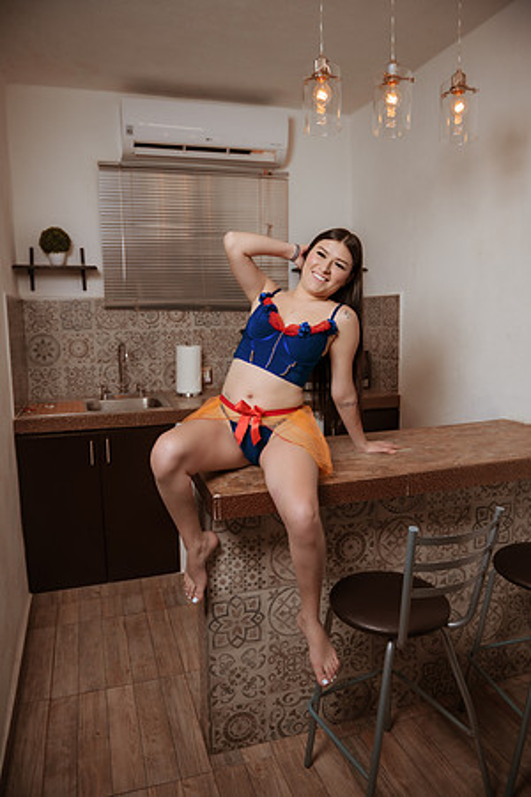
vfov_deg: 73.7
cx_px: 266
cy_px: 398
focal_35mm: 24
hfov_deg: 53.1
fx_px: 531
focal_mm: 24
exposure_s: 1/200
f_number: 2.8
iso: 50
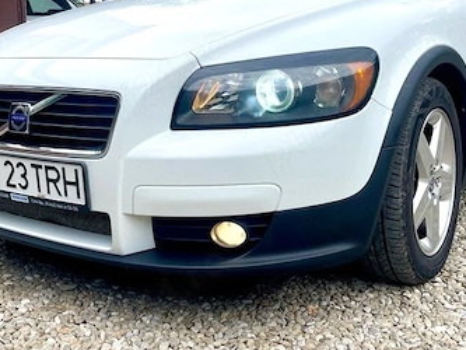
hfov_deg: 41.9
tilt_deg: -7.4
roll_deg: +1.3
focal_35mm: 45
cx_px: 192
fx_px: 606
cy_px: 106
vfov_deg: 31.8
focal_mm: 5.1
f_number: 1.6
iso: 32
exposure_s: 1/1493
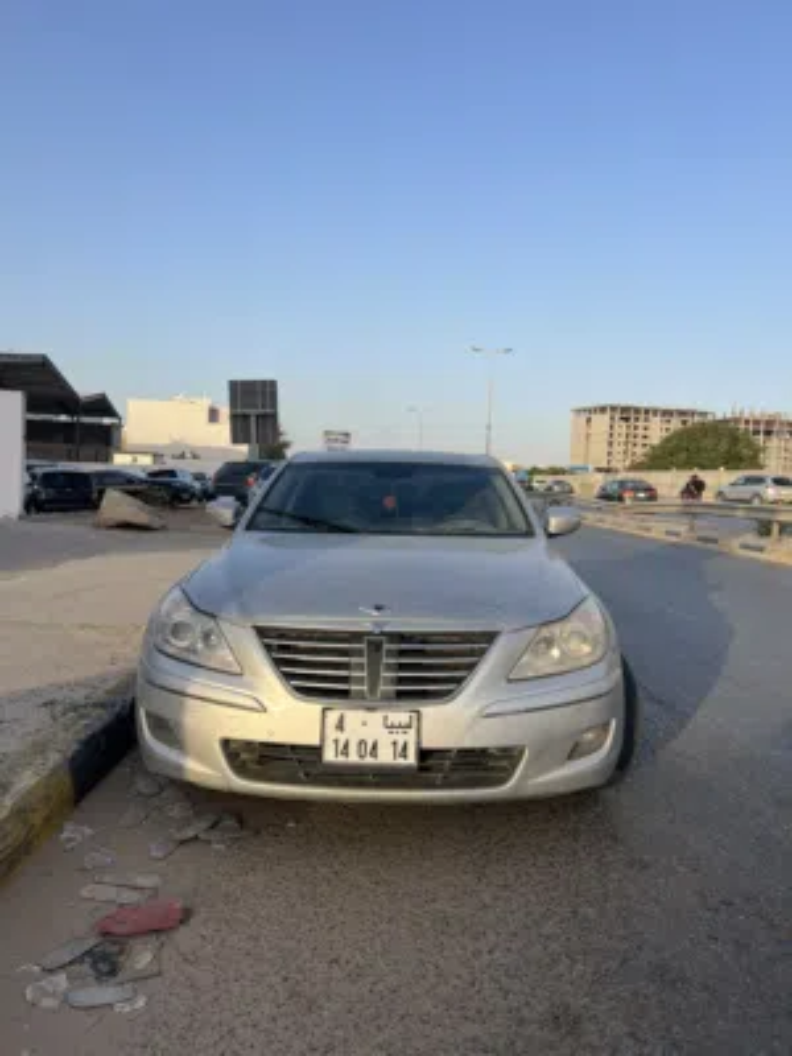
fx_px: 793
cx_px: 396
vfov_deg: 67.3
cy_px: 528
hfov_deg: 53.1
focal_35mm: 26
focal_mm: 5.7
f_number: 1.5
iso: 50
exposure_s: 1/1972
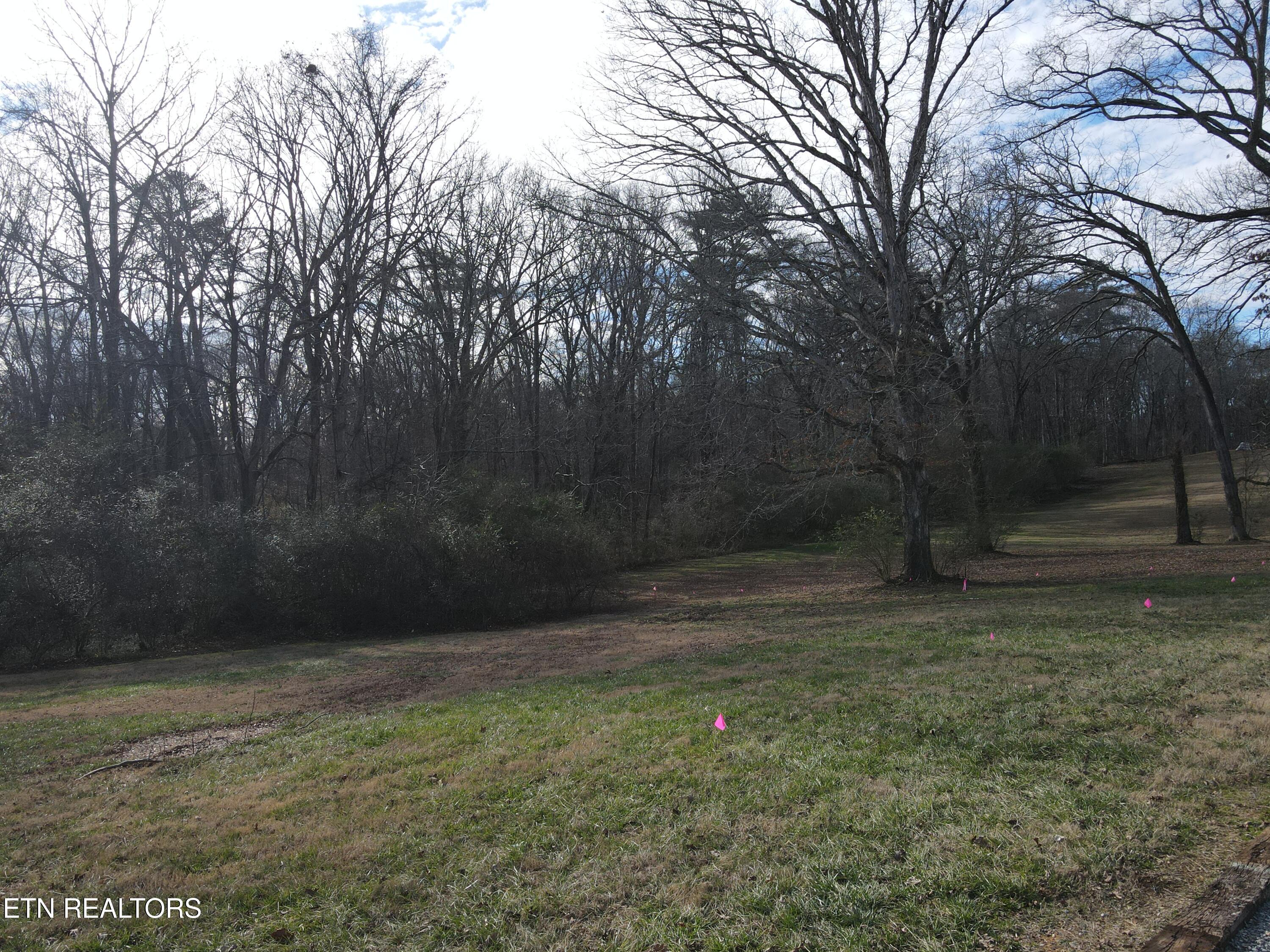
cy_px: 476
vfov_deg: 56.8
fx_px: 881
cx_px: 635
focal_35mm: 24
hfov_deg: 71.6
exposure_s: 1/500
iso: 100
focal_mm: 4.5
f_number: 2.8
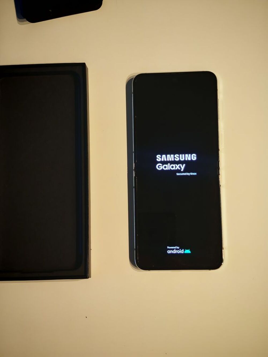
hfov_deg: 31.5
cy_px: 178
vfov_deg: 41.2
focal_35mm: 46
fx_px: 475
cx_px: 134
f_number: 1.6
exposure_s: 1/50
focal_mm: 5.4
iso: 400
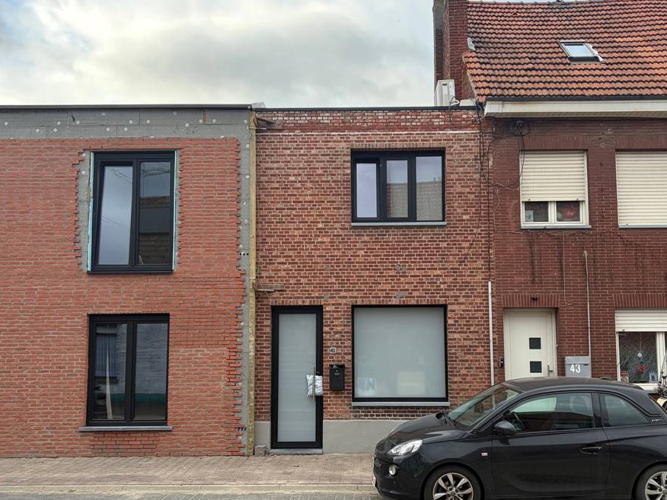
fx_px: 732
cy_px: 283
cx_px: 352
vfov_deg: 37.7
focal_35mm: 38
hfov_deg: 49.0
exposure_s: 1/739
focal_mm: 5.96
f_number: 1.6
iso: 64
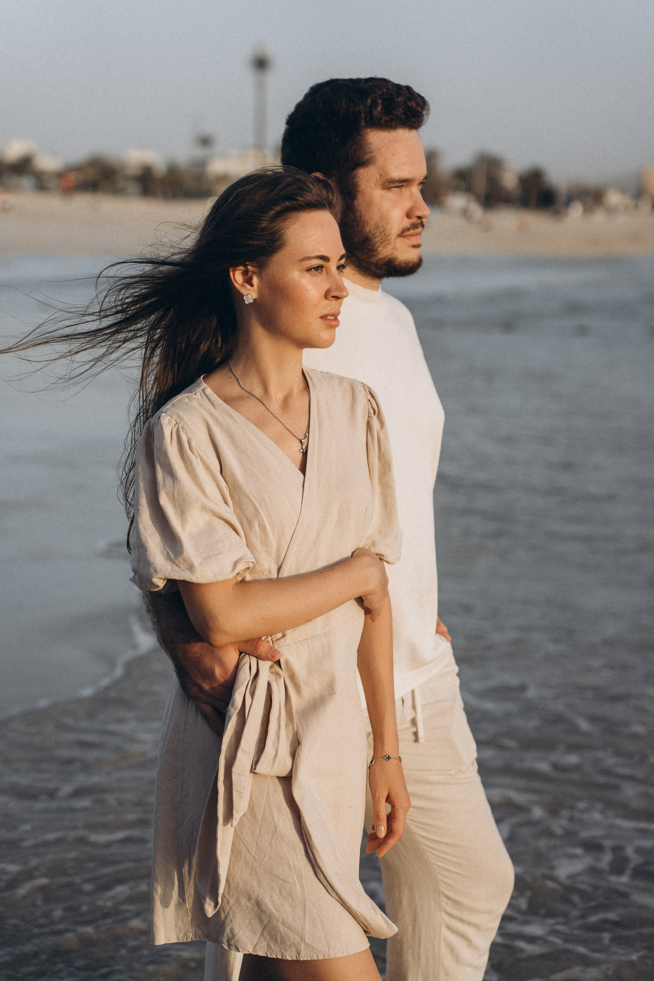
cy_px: 490
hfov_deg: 20.0
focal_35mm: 68
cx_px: 327
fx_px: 1853
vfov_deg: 29.7
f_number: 3.2
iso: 160
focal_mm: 68
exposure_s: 1/1250
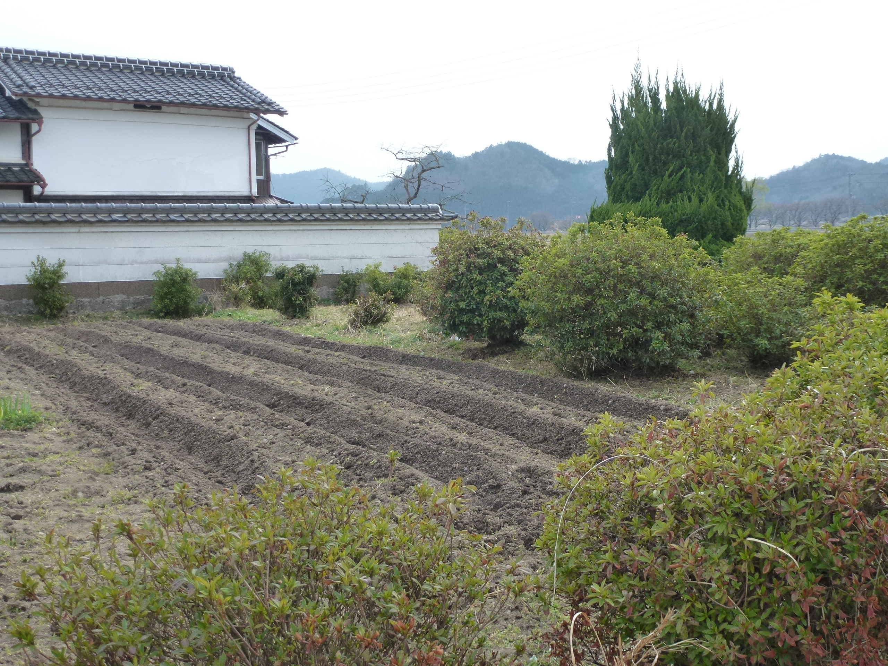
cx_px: 444
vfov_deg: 35.1
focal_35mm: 41
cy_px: 333
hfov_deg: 45.8
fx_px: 1052
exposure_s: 1/320
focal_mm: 7.4
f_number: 3.9
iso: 160
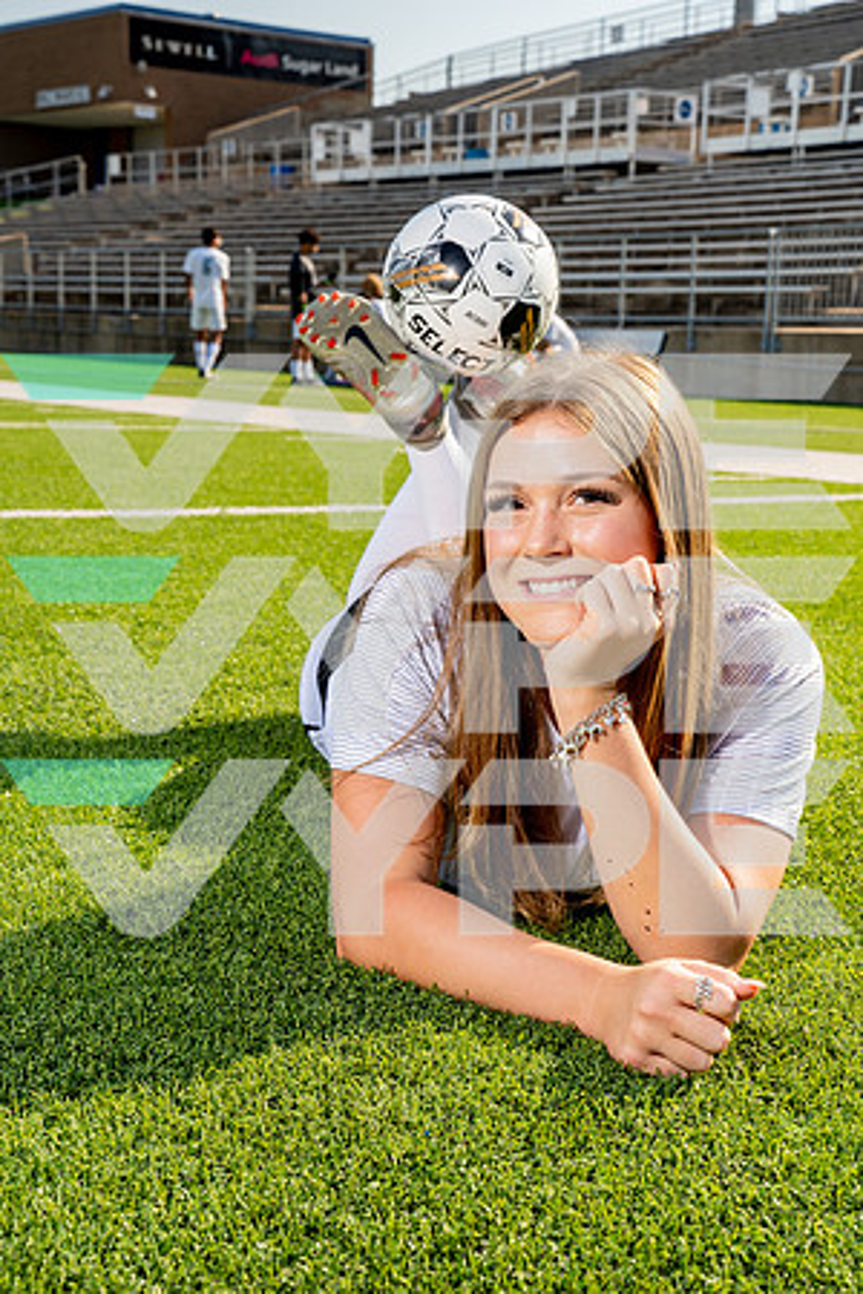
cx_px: 432
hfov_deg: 23.4
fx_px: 2085
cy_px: 647
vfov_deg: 34.5
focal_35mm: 58
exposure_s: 1/250
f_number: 10
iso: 320
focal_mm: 58
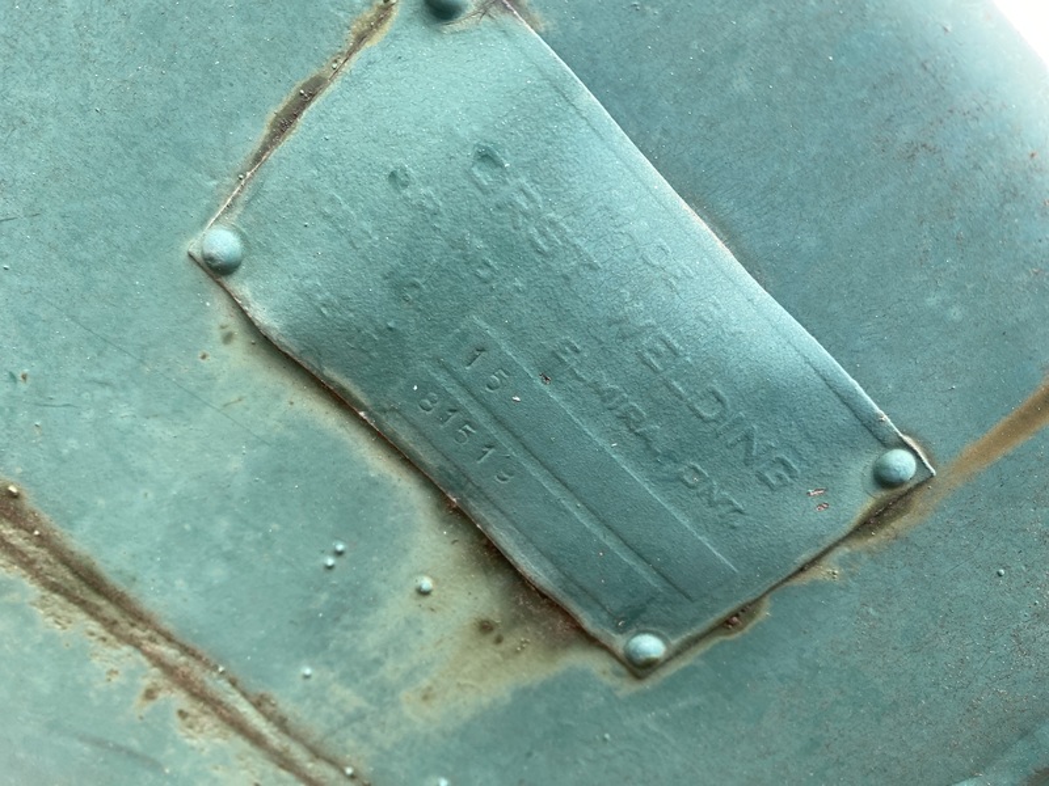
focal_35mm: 25
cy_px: 393
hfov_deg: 69.4
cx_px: 524
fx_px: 758
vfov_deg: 54.9
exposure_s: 1/121
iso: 50
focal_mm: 4.25
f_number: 1.8
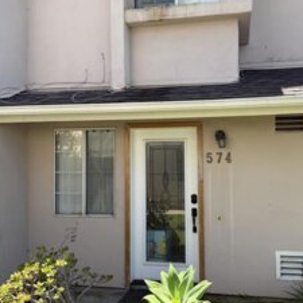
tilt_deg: +1.2
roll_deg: +0.7
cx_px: 176
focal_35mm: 34
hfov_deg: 48.3
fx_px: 337
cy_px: 144
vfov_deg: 48.4
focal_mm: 6.76
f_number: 1.78
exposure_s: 1/1250
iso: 80
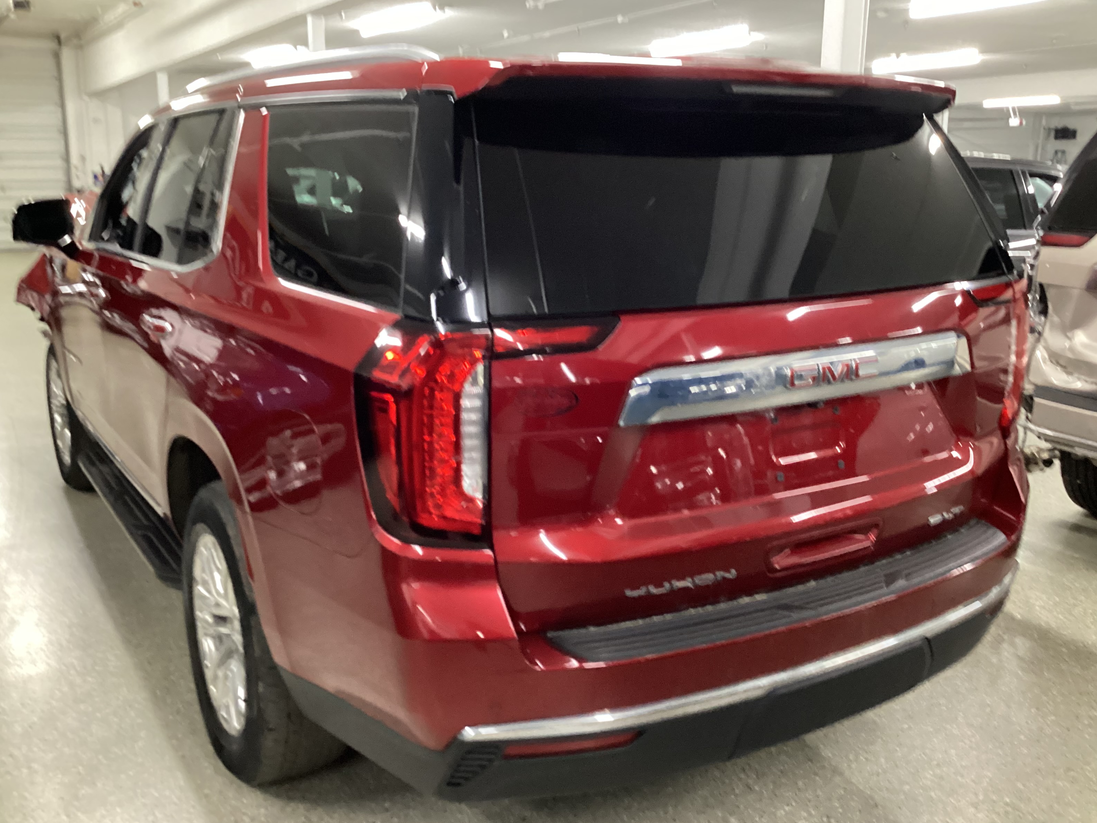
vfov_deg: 44.2
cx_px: 543
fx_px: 1014
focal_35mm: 32
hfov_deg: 56.8
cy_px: 414
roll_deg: -1.6
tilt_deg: -16.3
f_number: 2.4
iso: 400
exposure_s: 1/33
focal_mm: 3.3
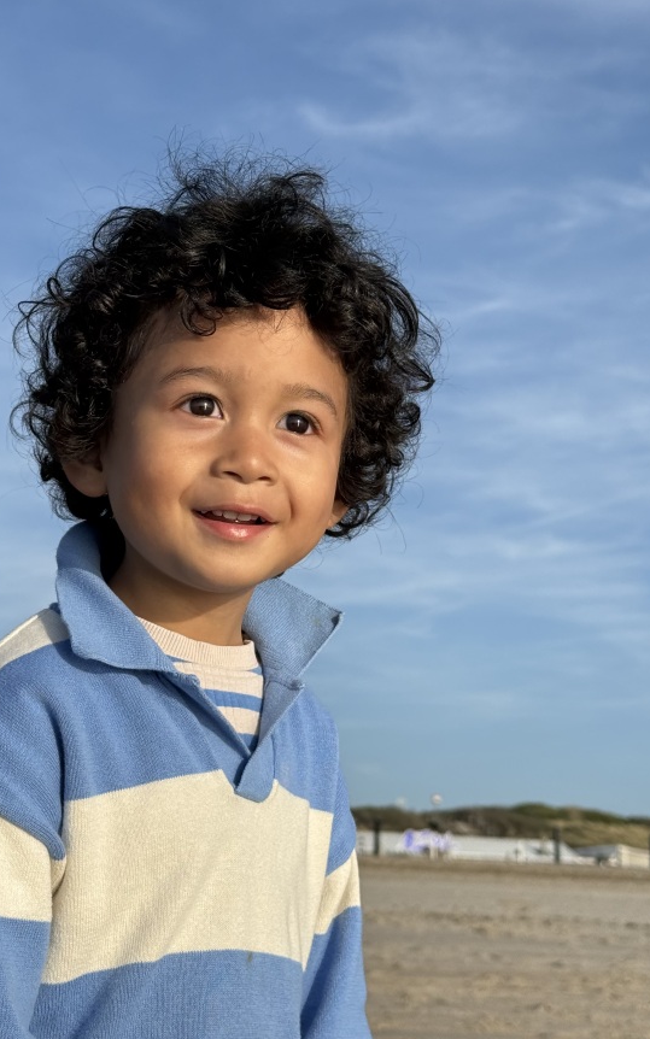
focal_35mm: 63
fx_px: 1785
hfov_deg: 20.6
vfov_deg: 32.5
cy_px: 544
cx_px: 242
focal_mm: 6.76
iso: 80
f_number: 1.78
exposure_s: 1/3378
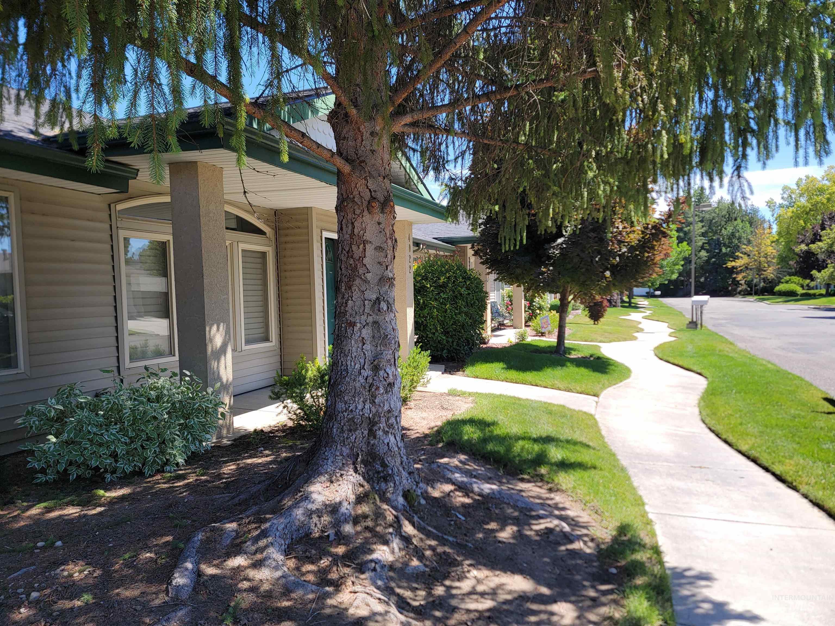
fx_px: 579
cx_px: 418
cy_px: 313
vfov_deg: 56.8
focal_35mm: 24
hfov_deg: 71.6
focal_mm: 6.7
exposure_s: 1/359
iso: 16
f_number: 1.8
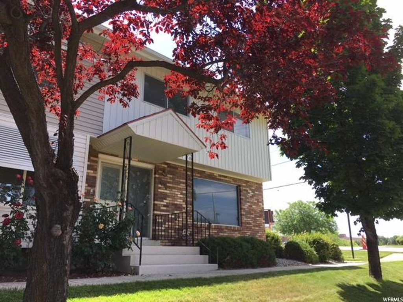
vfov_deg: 48.2
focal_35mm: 29
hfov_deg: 61.7
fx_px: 338
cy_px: 151
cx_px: 202
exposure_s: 1/416
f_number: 2.2
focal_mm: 4.15
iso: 25
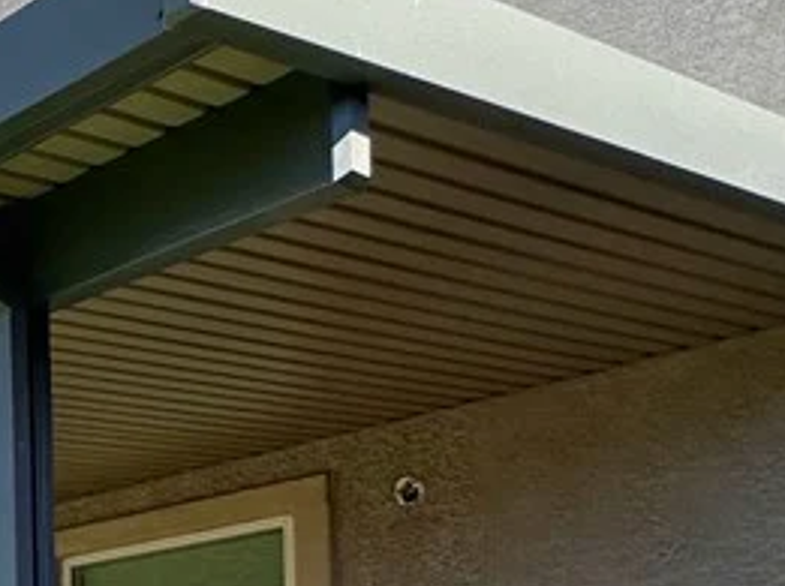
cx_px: -653
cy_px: 778
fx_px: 1246
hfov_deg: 21.4
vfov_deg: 23.2
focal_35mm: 55
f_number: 2.2
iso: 40
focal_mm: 2.22
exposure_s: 1/1014
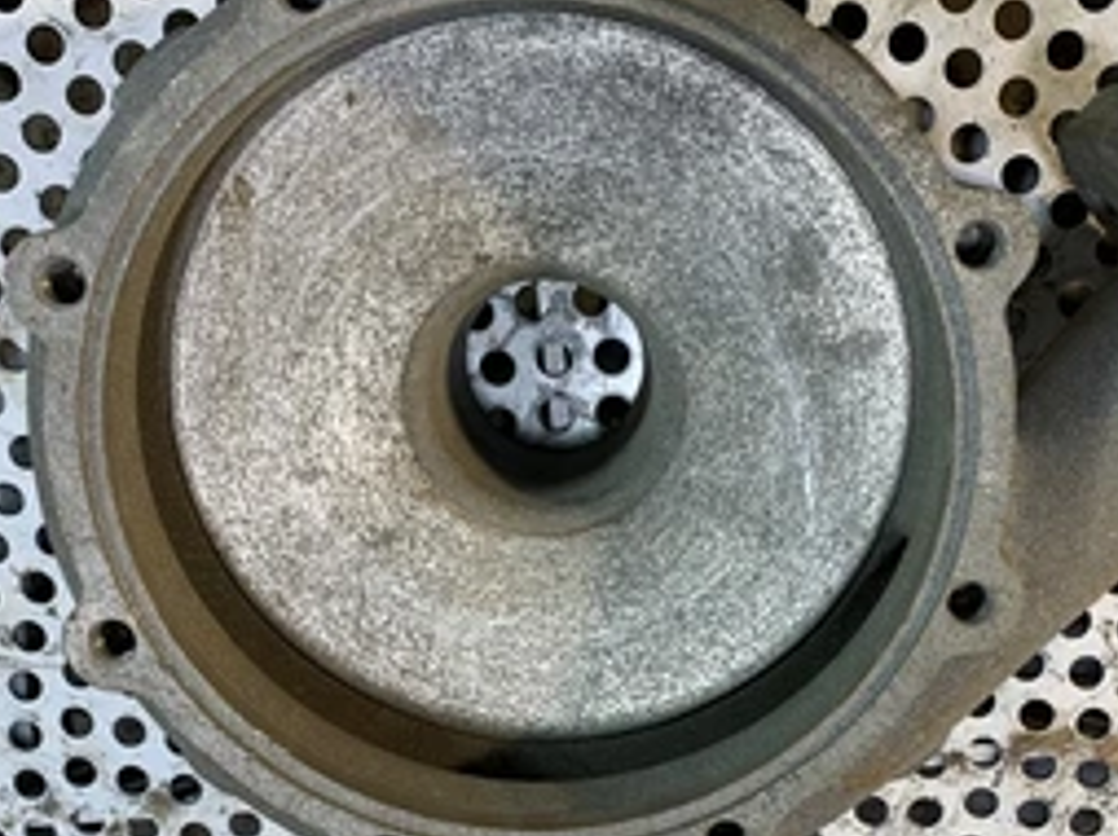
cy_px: 480
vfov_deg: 35.0
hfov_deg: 45.6
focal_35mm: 41
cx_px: 660
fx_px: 1323
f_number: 1.8
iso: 32
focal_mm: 4.25
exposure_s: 1/120
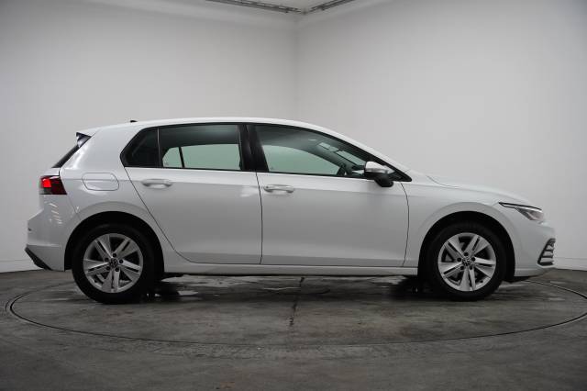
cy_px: 196
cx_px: 294
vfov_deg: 33.1
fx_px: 658
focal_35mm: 40
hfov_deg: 48.1
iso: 800
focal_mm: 40.4
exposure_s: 1/160
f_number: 4
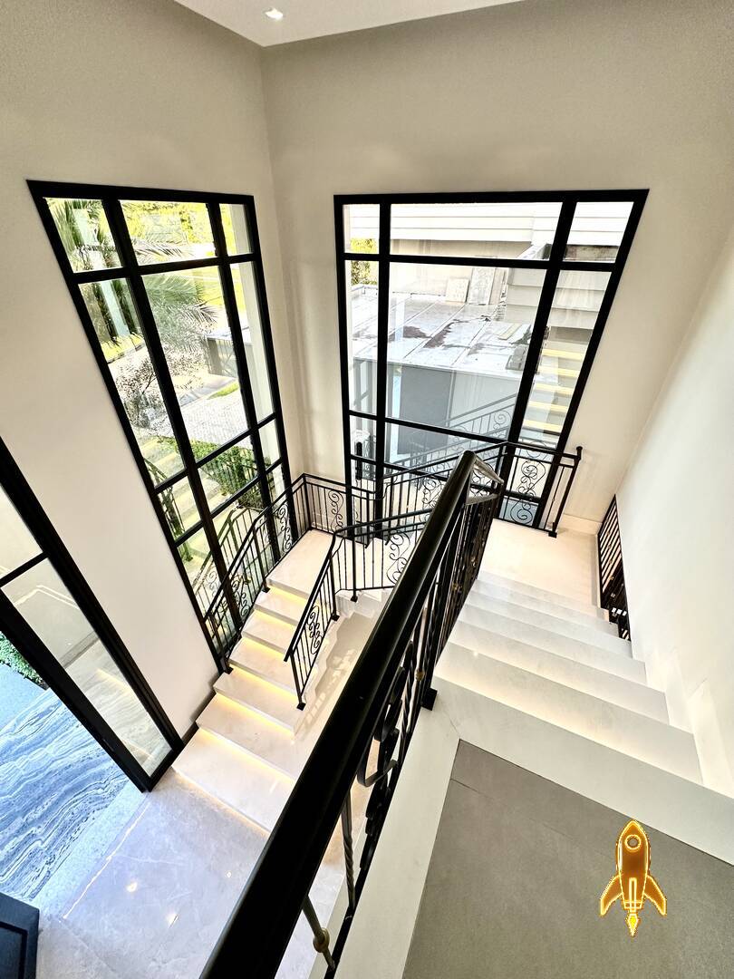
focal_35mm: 14
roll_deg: -1.0
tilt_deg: -33.7
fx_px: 396
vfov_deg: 102.1
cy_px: 490
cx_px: 367
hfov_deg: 85.7
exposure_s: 1/120
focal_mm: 2.22
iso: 200
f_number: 2.2
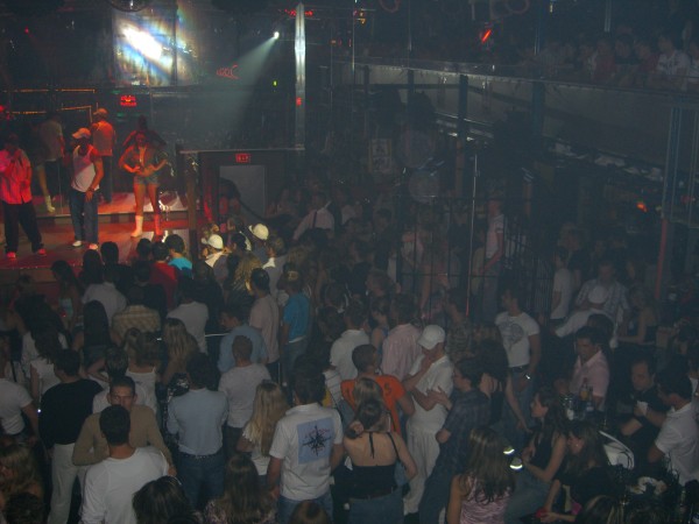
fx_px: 767
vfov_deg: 37.7
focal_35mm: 38
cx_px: 350
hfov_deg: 49.0
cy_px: 262
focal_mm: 7.9
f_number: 2.8
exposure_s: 1/60
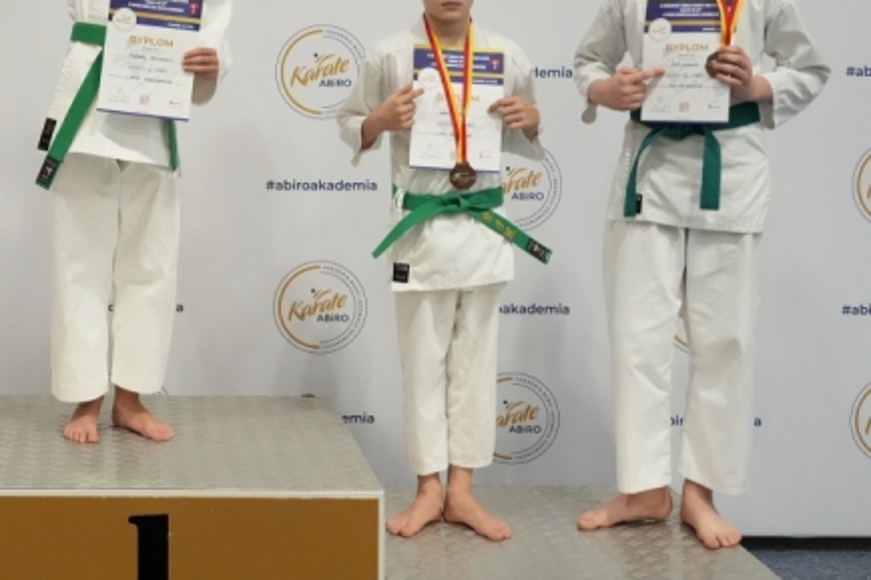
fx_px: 1693
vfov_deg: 19.3
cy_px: 129
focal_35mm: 70
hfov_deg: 27.7
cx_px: 76
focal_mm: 38
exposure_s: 1/250
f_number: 4.5
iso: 8000
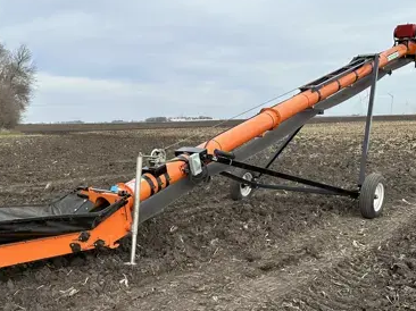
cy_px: 203
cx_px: 115
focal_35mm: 42
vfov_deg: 34.0
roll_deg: +1.1
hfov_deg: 43.7
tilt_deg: -10.5
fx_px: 504
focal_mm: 6.86
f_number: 1.78
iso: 80
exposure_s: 1/2353
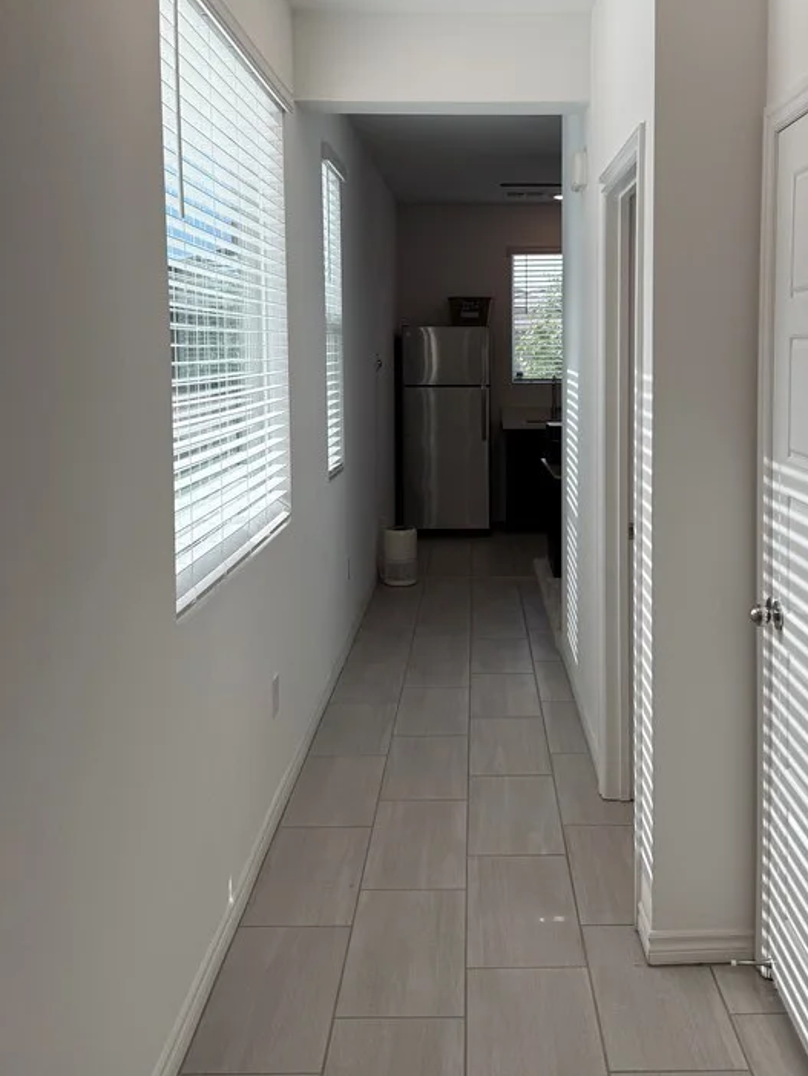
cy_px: 414
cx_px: 491
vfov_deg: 52.1
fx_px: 1089
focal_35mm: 35
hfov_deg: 40.5
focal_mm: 6.76
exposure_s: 1/813
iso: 80
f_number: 1.78
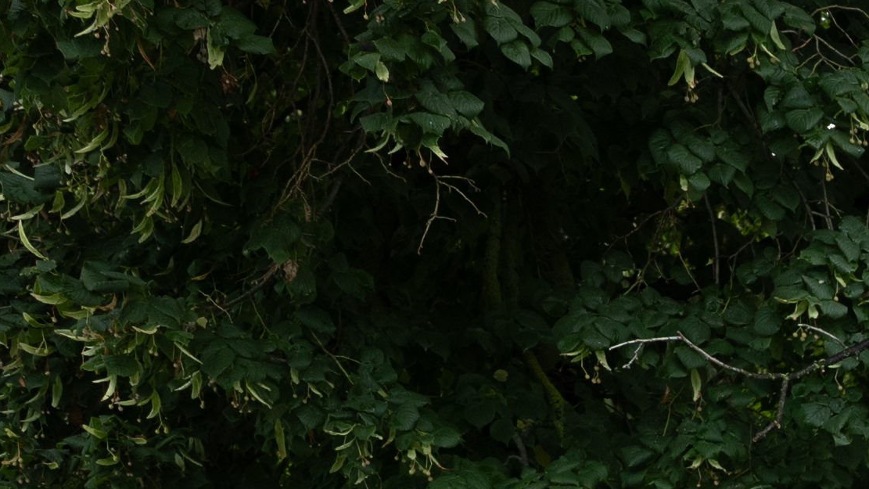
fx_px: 2512
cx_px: 1894
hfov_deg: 14.8
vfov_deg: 7.9
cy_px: 1863
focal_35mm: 109
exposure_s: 1/160
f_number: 3.5
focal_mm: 14
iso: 160
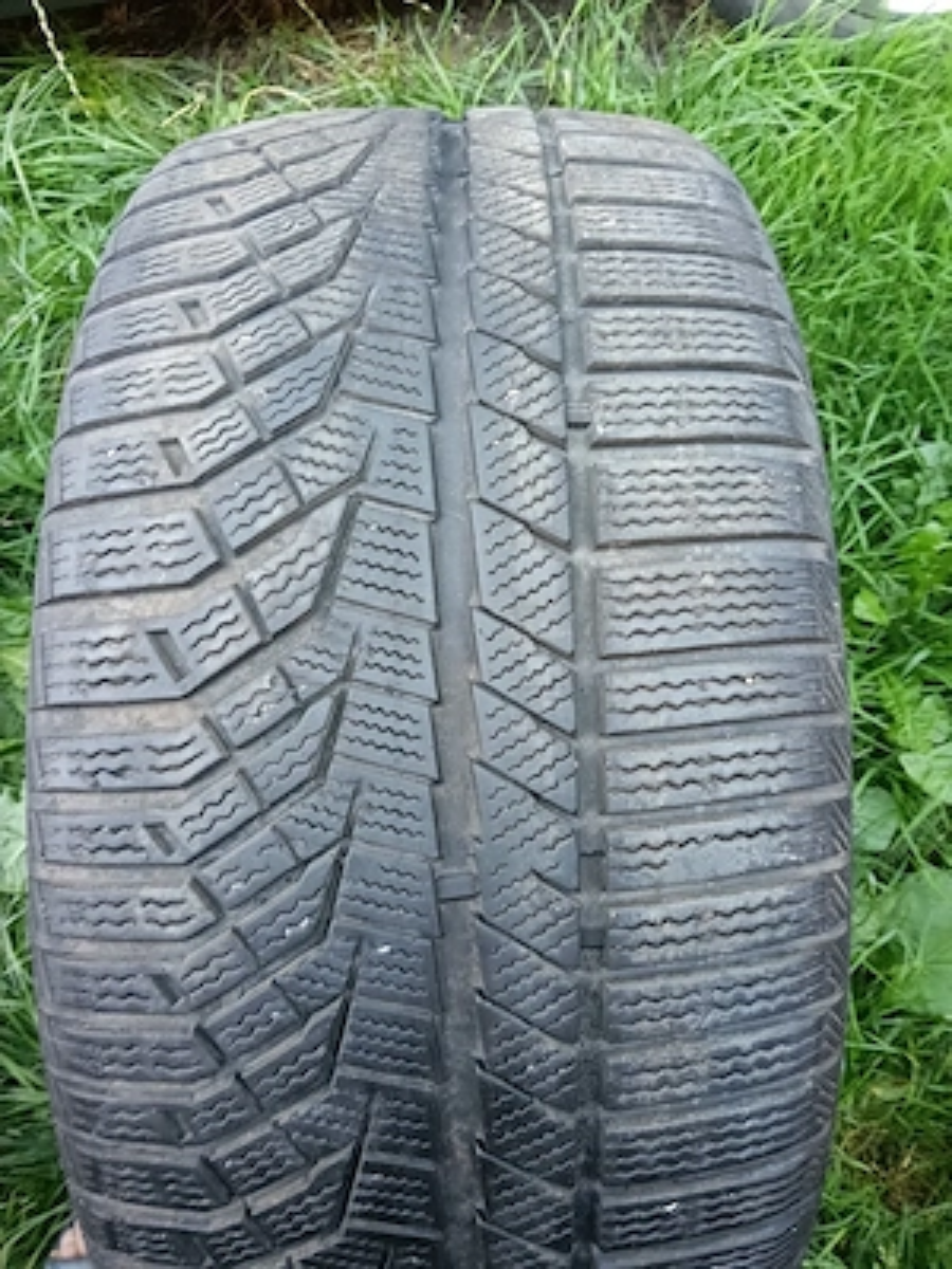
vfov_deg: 65.3
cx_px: 476
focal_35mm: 27
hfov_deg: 51.4
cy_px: 634
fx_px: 990
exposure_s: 1/33.3
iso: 200
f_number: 1.8
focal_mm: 3.98
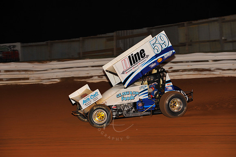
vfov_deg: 11.4
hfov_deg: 17.1
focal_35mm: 120
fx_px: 786
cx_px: 118
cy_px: 78
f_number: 5.6
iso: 500
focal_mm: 120
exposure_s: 1/250
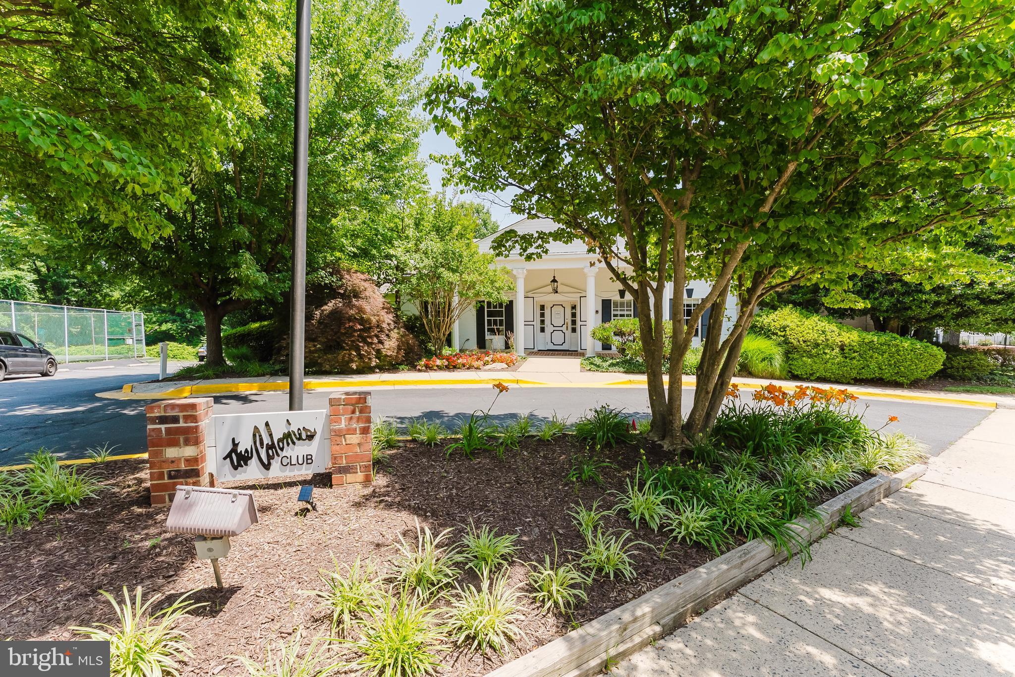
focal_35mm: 14
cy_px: 338
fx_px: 395
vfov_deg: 81.2
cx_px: 508
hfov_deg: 104.3
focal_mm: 14
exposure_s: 1/200
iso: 1000
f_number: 9
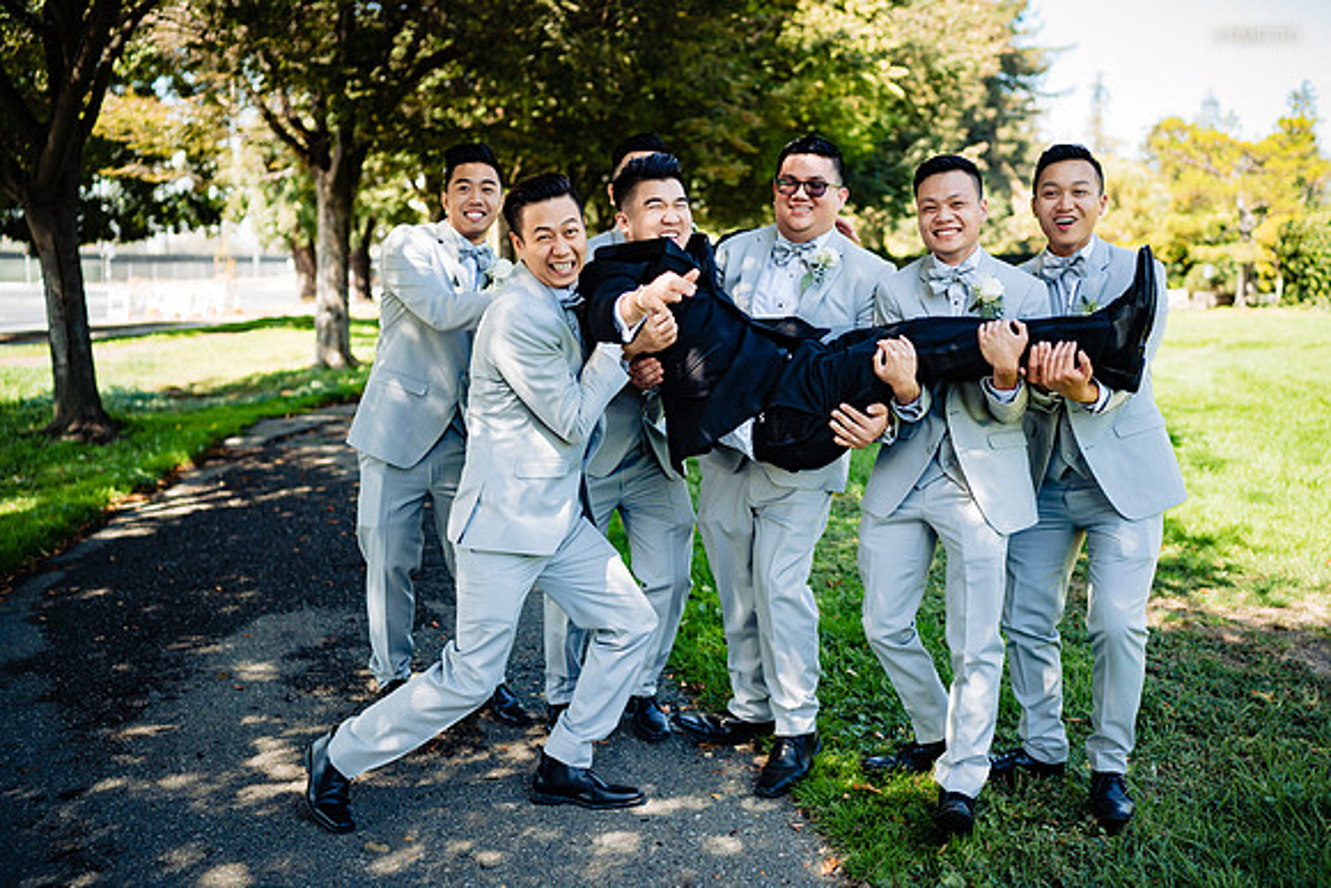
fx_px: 1294
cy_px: 444
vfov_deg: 37.9
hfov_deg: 54.4
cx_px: 666
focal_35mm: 35
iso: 100
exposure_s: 1/320
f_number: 2
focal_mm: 35
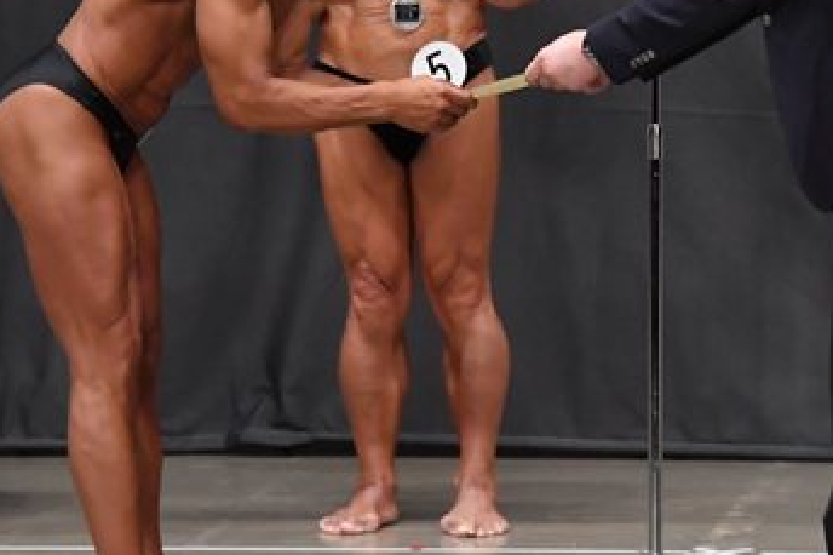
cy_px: 90
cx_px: 565
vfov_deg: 3.0
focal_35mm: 455
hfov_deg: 4.5
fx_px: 10523
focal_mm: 135
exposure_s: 1/400
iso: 5000
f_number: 5.6
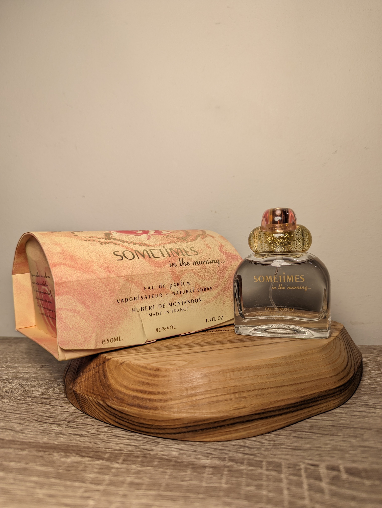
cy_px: 254
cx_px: 191
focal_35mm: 24
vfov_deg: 71.5
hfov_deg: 56.9
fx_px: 352
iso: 53
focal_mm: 6.81
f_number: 1.85
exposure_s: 1/90
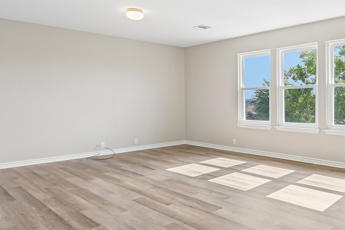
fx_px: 278
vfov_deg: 44.7
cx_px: 261
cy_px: 92
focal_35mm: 29
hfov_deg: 60.1
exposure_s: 1/50
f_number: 8
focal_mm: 10
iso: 400
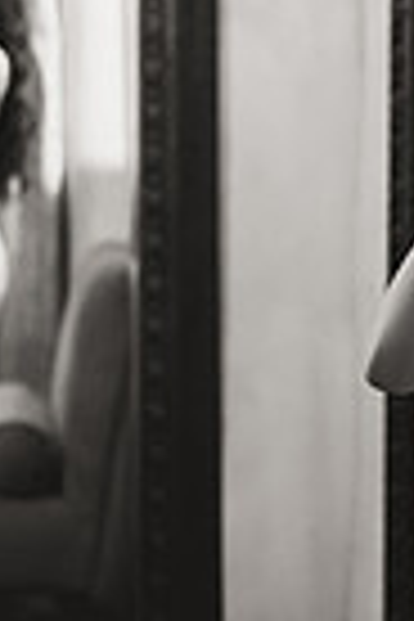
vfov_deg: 14.3
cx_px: 448
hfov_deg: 9.5
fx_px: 2467
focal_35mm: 143
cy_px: 270
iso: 2500
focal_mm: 44
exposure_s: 1/400
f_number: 2.8
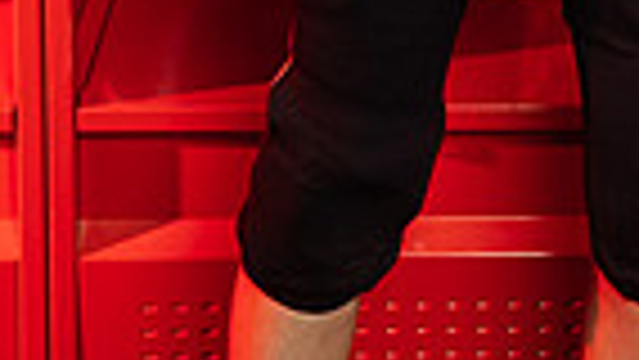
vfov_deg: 8.4
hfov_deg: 16.9
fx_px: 2136
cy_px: -634
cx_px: 508
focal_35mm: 126
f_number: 6.3
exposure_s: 1/250
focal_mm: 38
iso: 250
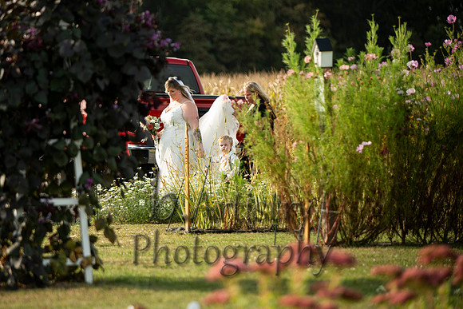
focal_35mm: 185
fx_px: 2374
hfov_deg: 11.1
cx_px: 187
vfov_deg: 7.4
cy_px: 136
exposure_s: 1/800
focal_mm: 155
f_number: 2.8
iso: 125
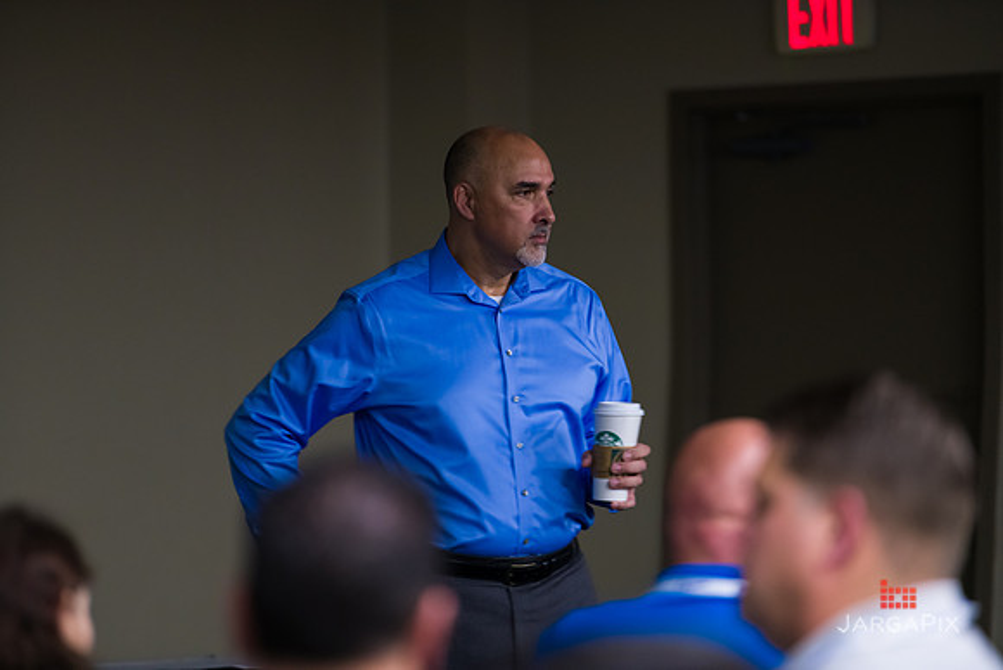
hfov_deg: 10.3
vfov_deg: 6.9
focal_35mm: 200
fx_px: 5573
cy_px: 335
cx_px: 502
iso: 1600
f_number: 3.2
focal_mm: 200
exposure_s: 1/200
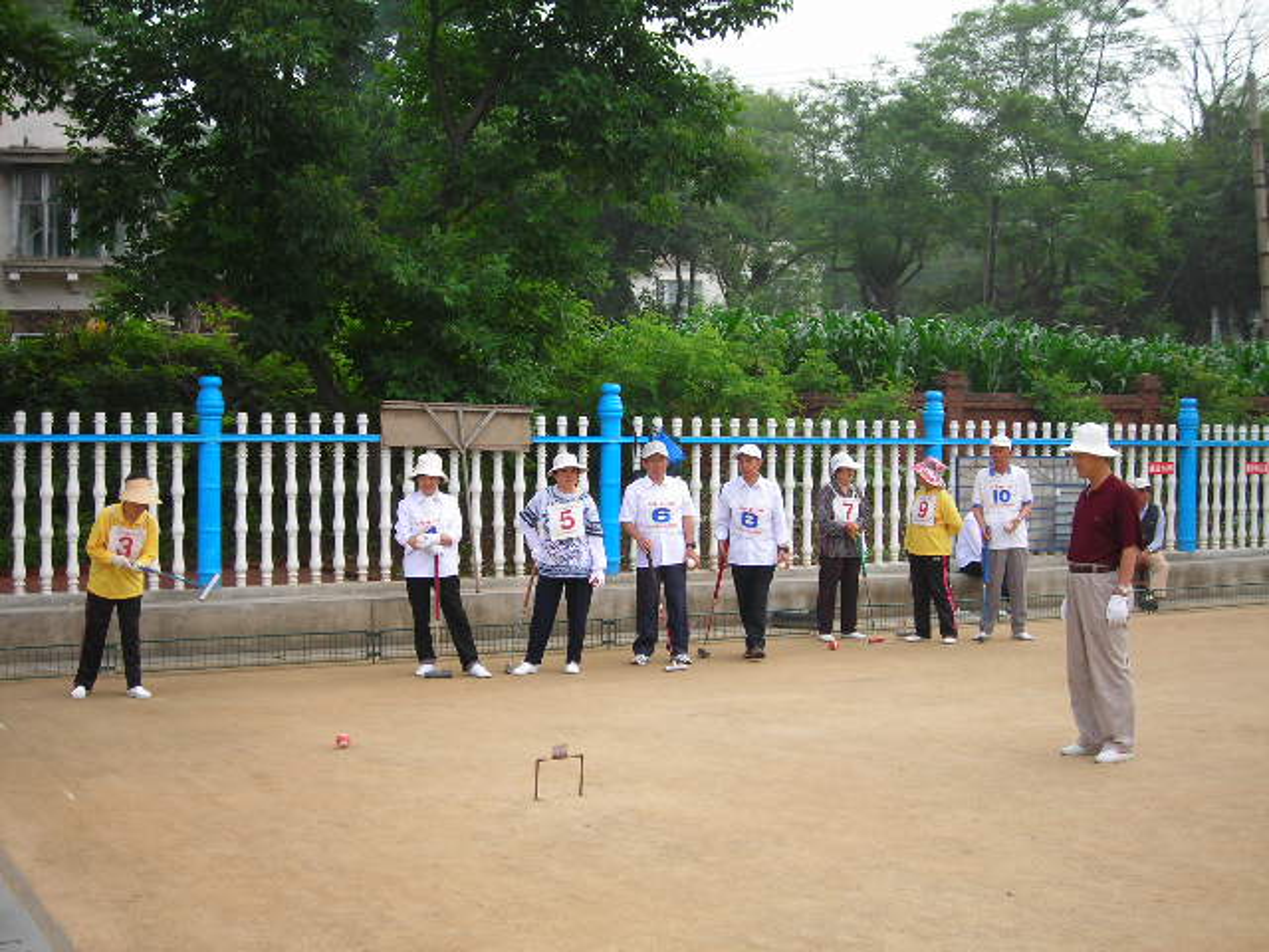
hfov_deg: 40.4
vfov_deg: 30.9
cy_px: 476
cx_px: 634
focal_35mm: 47
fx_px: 1723
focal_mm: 7.8
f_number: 3.4
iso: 50
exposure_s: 1/160
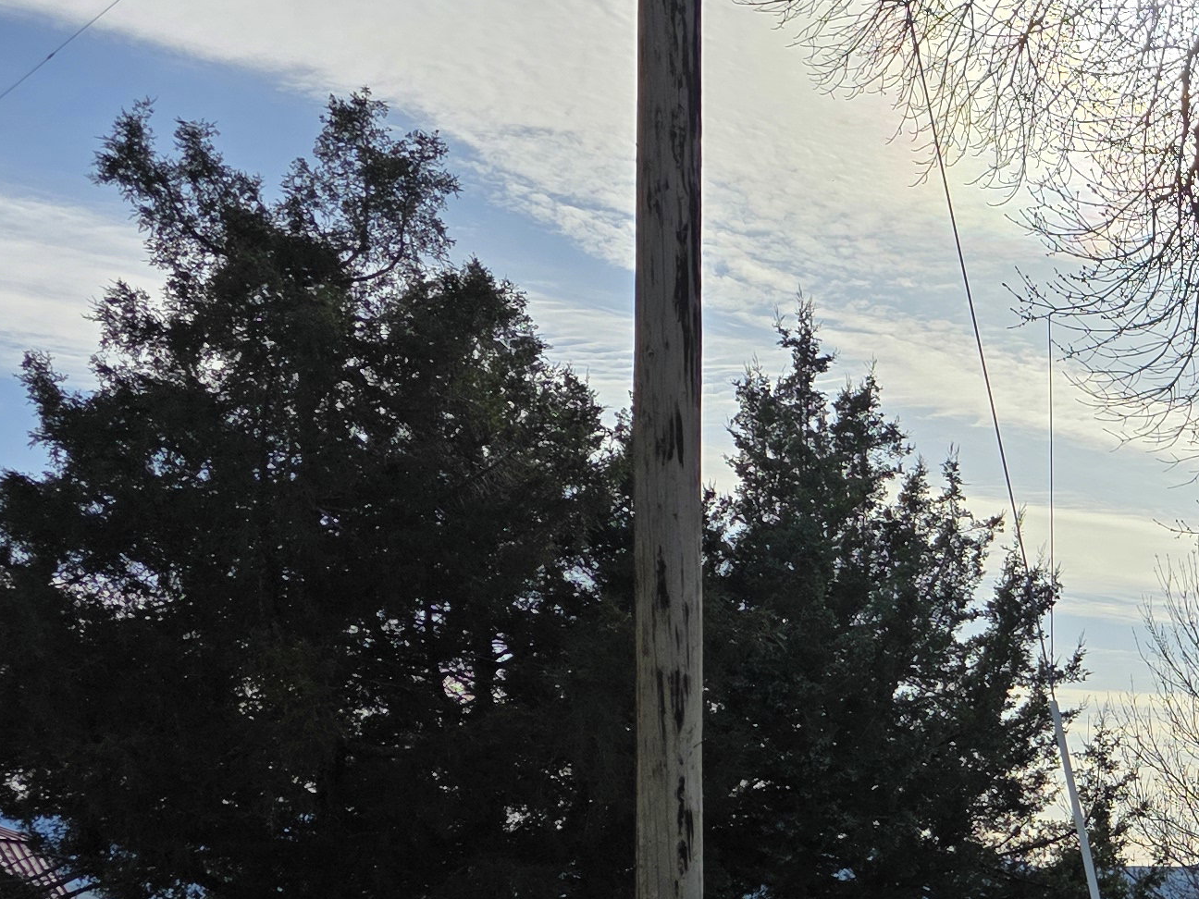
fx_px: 2459
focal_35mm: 71
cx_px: 1783
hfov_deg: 22.6
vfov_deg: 20.0
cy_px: 927
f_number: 1.7
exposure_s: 1/7944
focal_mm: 6.3
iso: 25
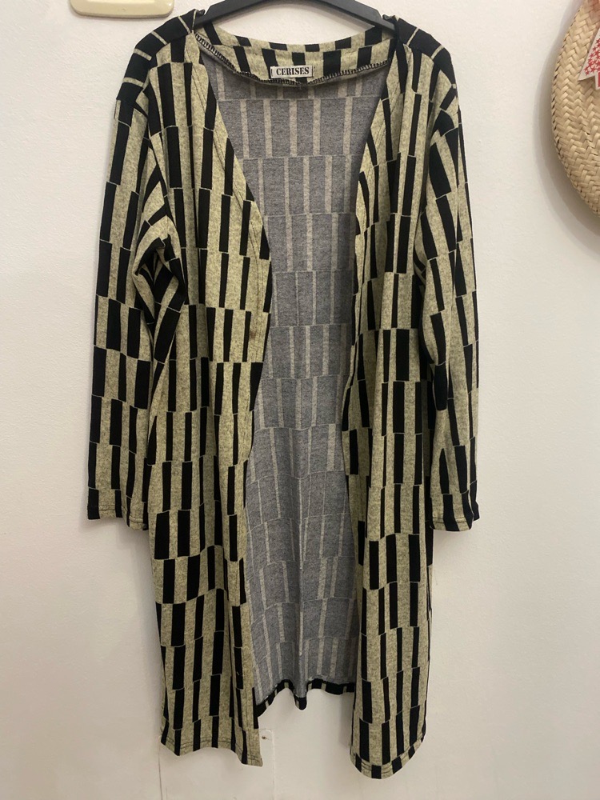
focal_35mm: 26
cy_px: 400
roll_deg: -0.3
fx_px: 601
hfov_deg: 53.1
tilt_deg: -13.6
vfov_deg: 67.3
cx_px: 300
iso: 400
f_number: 1.8
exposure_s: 1/33
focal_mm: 4.25
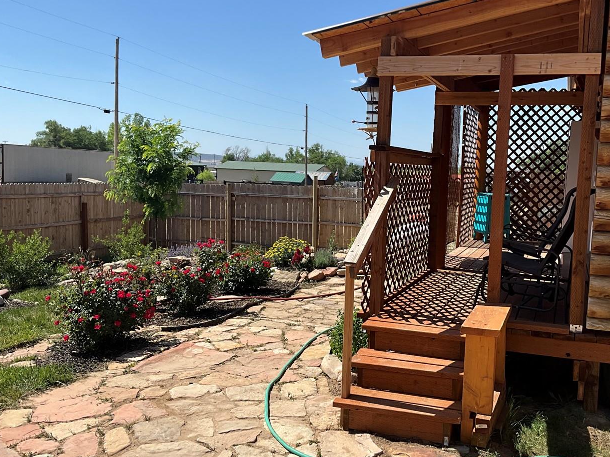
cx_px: 370
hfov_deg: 48.6
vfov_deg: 37.7
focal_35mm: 38
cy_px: 233
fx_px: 670
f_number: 1.8
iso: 25
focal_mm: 3
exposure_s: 1/2227
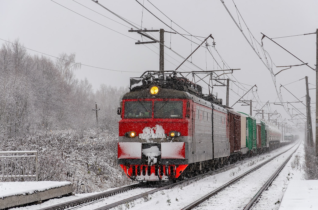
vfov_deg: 10.1
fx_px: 1190
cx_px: 159
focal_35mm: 135
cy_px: 105
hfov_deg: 15.2
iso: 160
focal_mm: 90
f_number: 5.6
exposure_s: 1/250
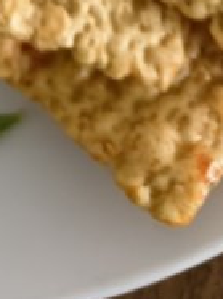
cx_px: -132
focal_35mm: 138
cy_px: -506
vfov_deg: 11.0
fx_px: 1188
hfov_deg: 10.3
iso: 400
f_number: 2.8
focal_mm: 5.75
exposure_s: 1/50
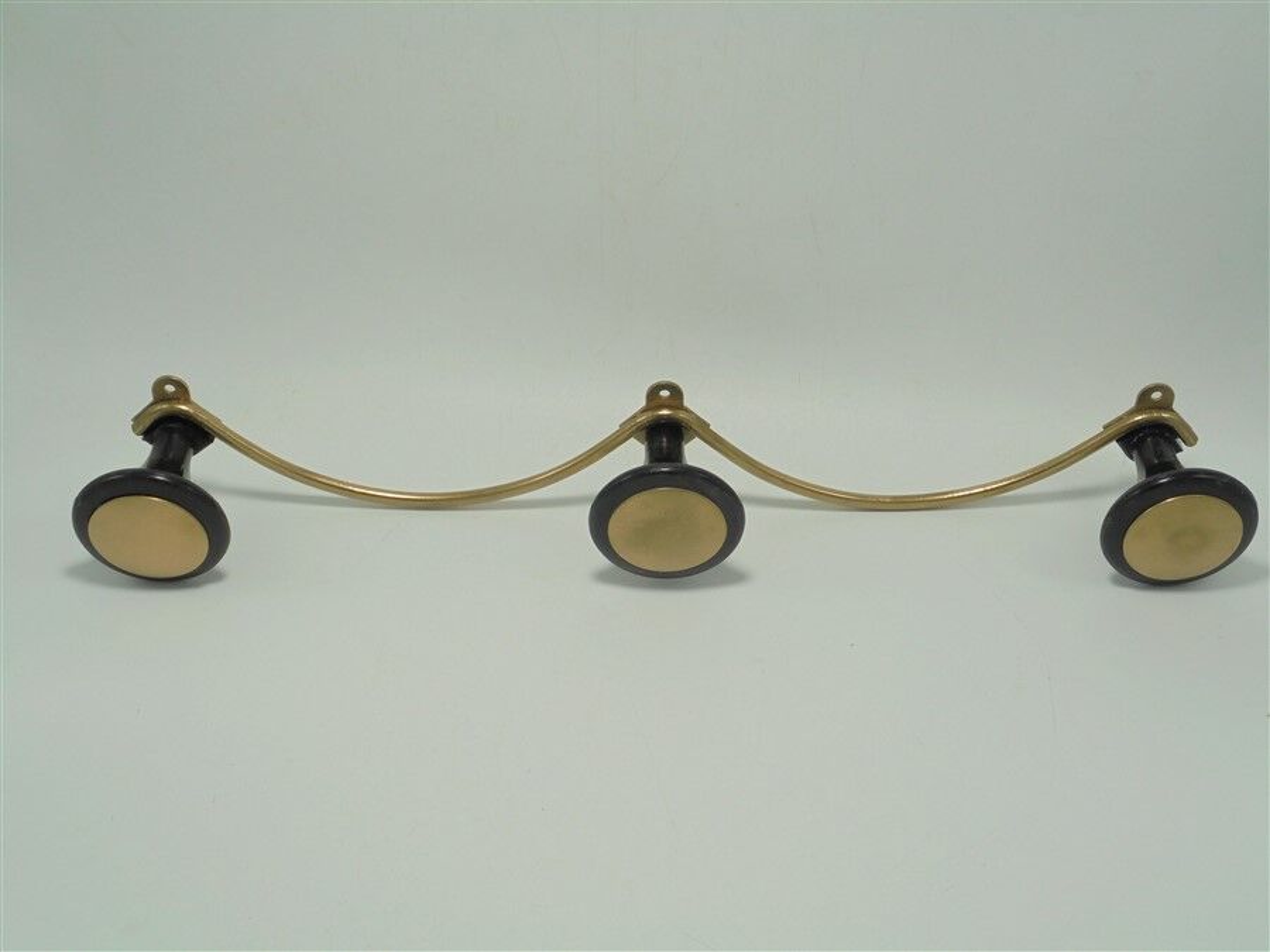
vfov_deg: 29.7
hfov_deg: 38.9
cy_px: 476
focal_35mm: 49
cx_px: 635
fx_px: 1798
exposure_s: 1/80
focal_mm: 8.9
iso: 100
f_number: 4.8
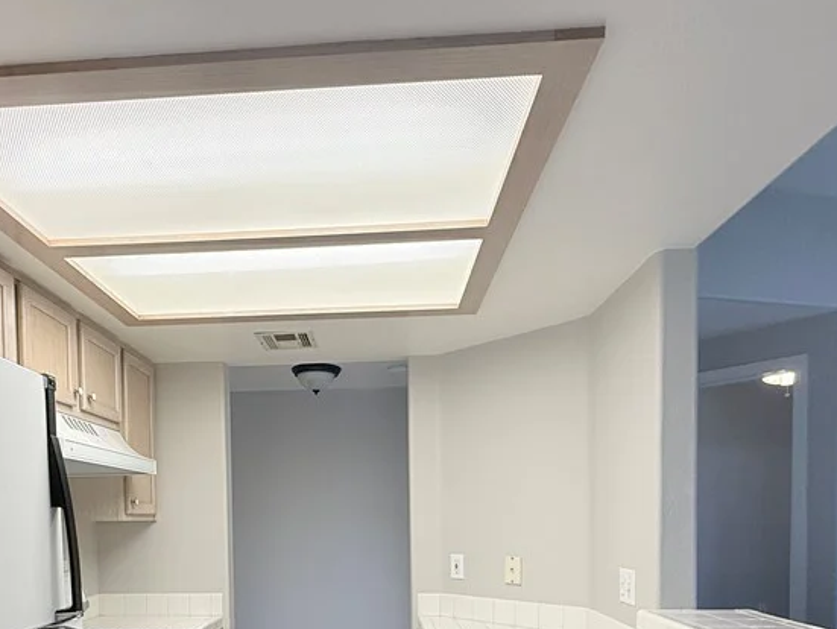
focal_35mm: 26
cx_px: 339
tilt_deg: -2.5
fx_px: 629
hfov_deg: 66.7
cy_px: 539
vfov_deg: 48.7
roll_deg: +1.7
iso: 125
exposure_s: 1/120
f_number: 2.2
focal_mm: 2.22
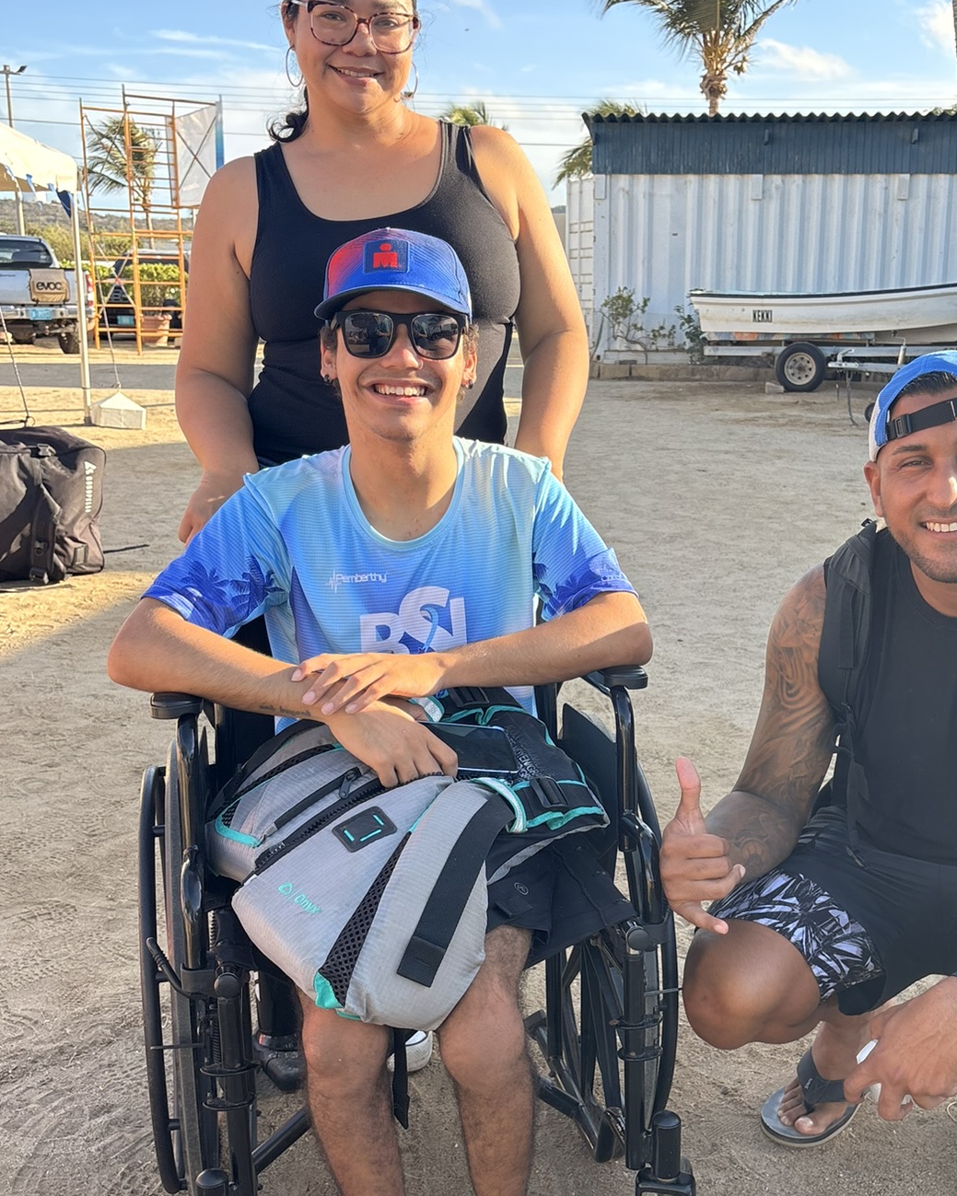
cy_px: 653
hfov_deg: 37.1
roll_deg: -2.2
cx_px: 597
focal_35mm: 40
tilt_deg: -13.9
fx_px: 1416
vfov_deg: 45.7
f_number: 1.6
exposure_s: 1/414
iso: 64
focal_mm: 5.96
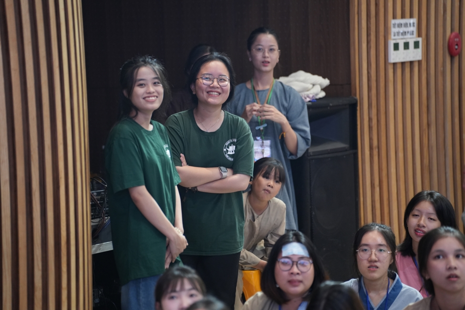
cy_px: 155
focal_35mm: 150
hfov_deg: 13.7
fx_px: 1937
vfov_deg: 9.1
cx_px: 232
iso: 2500
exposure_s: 1/125
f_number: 2.8
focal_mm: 150
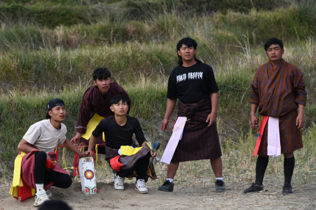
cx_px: 158
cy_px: 105
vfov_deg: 8.1
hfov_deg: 12.1
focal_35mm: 170
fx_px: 1492
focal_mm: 170
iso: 400
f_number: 5.6
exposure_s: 1/1000
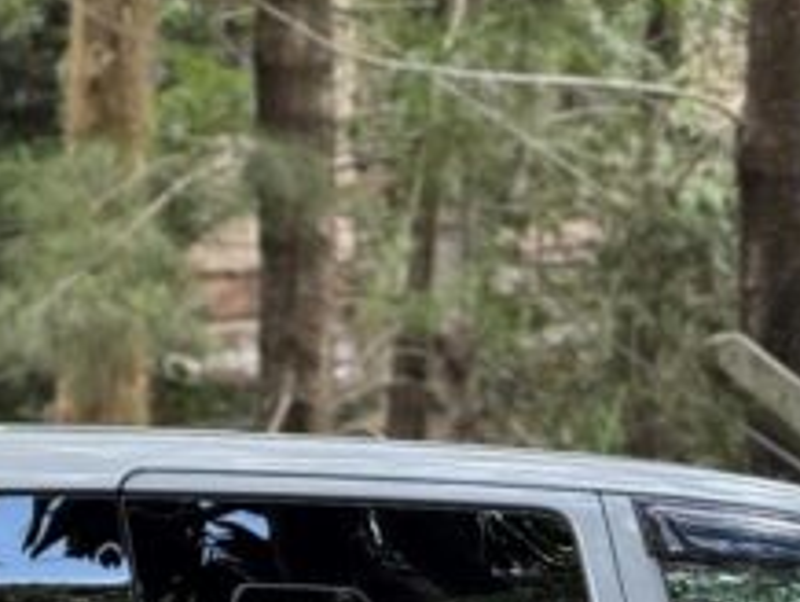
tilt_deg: +0.3
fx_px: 9763
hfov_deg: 4.7
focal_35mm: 422
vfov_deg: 3.5
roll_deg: +0.0
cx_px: 308
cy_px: 804
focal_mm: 15.66
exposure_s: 1/99
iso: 125
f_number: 2.8
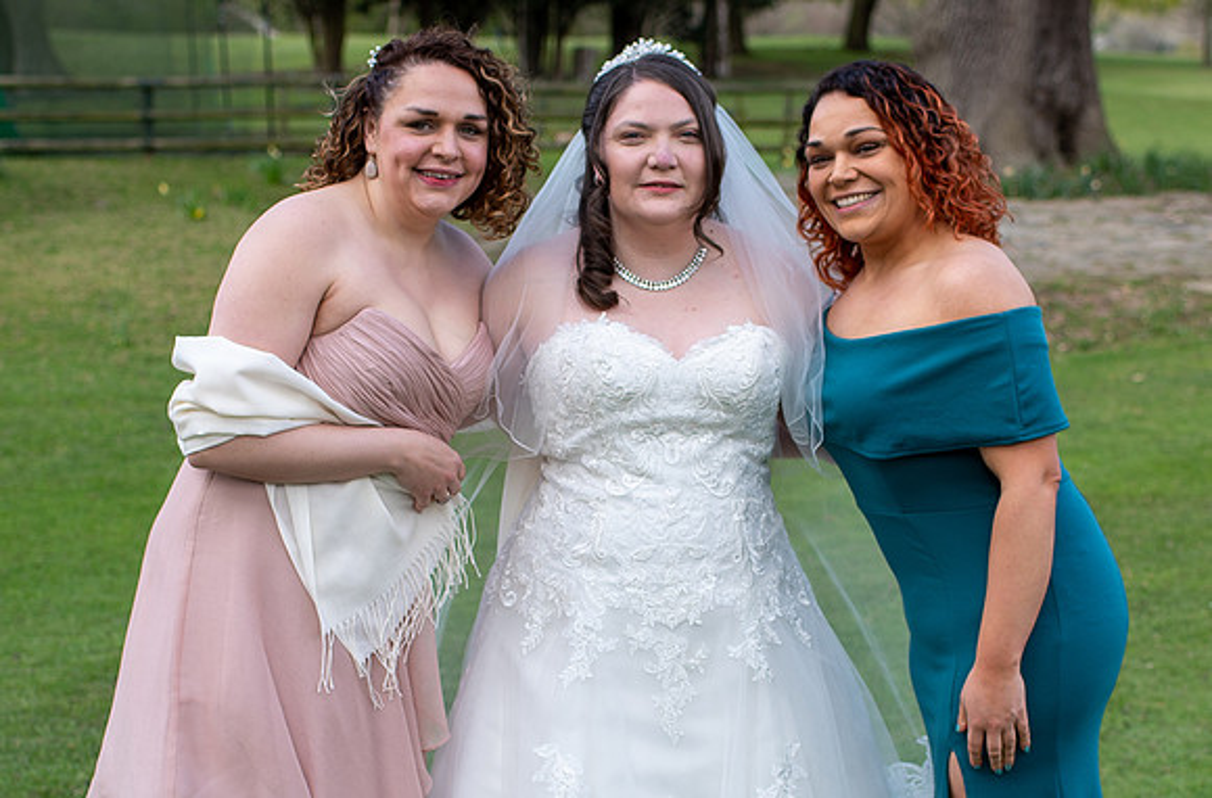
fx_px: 2526
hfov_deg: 27.0
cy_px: 563
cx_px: 685
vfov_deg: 17.9
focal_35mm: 75
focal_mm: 35
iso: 100
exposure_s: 1/320
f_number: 2.8
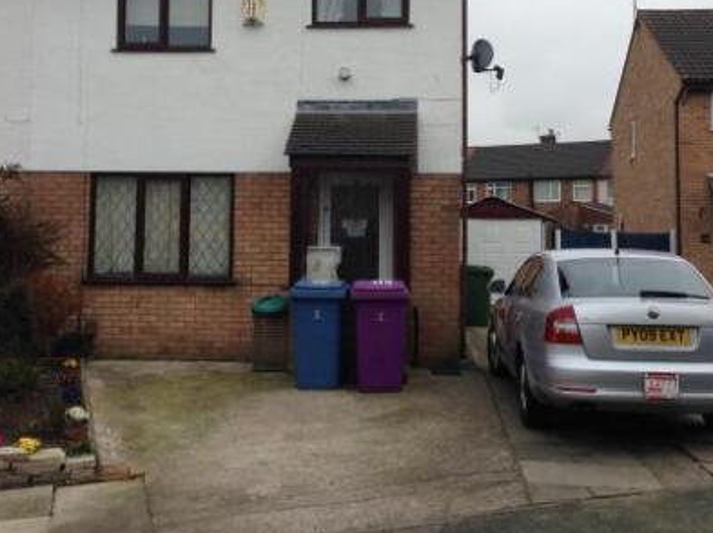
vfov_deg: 29.4
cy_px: 170
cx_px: 347
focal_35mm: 49
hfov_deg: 38.9
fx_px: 1008
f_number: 2.4
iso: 50
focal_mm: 4.12
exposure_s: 1/516
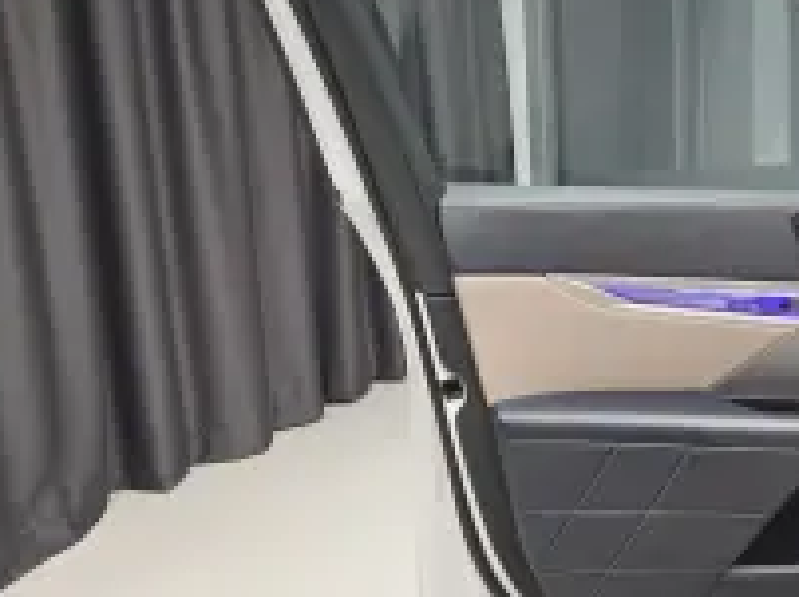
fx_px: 945
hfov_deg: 43.7
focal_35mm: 41
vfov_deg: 35.0
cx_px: 637
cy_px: 245
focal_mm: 6.3
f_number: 1.7
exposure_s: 1/100
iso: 160
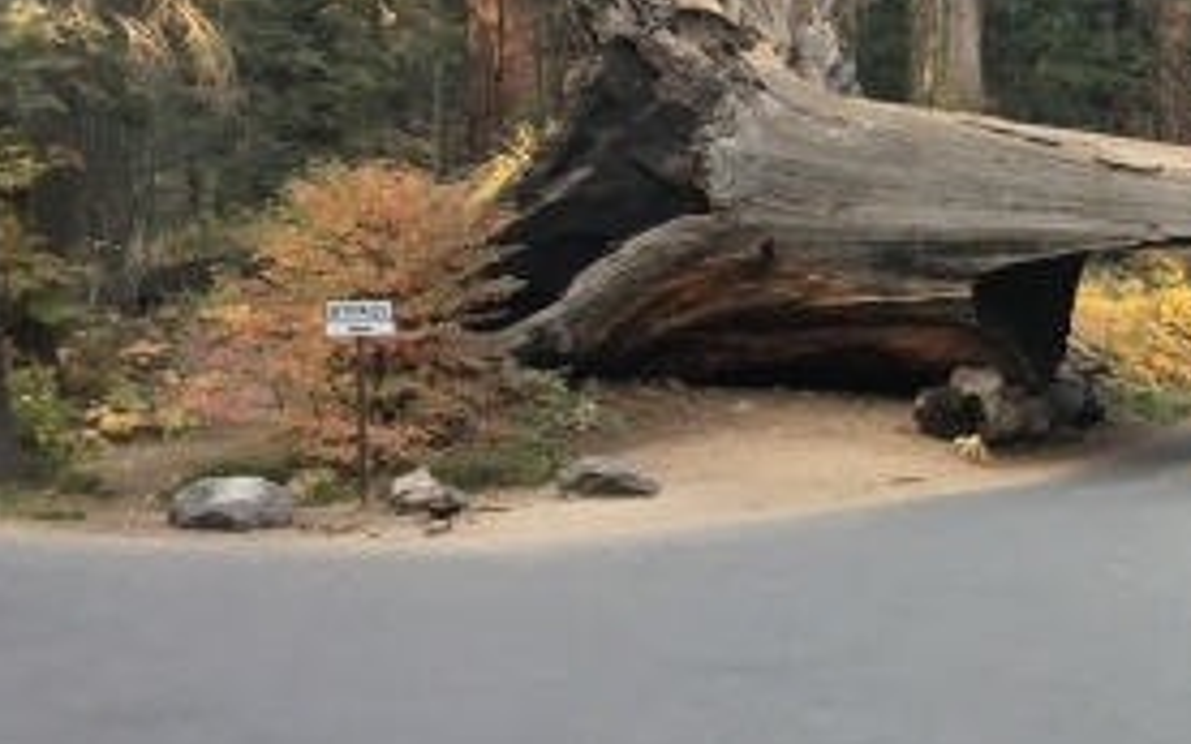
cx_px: 1255
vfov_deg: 18.3
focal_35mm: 71
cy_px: 357
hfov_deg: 27.0
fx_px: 2304
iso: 32
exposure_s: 1/30
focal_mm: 4.15
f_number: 2.2
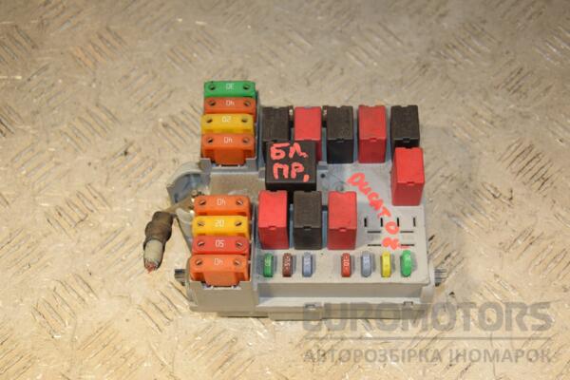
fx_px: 902
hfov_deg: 35.1
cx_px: 285
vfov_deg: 23.8
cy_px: 190
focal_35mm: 57
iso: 800
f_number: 5.6
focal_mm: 38
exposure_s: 1/200
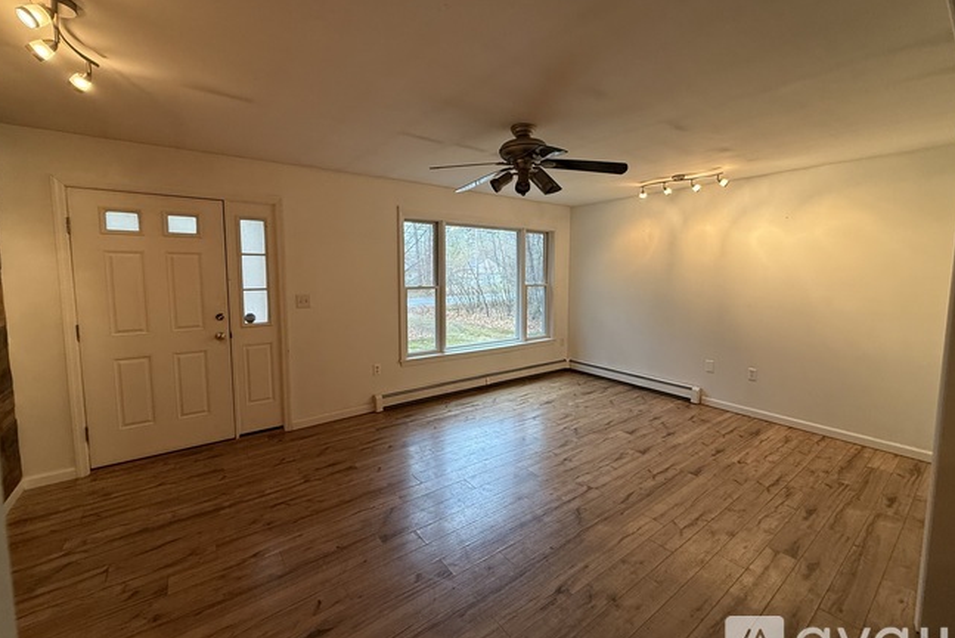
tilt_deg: -4.8
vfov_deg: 77.3
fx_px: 398
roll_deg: +0.3
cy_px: 306
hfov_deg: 100.4
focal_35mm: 15
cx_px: 472
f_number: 2.2
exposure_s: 1/60
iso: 200
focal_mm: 2.22
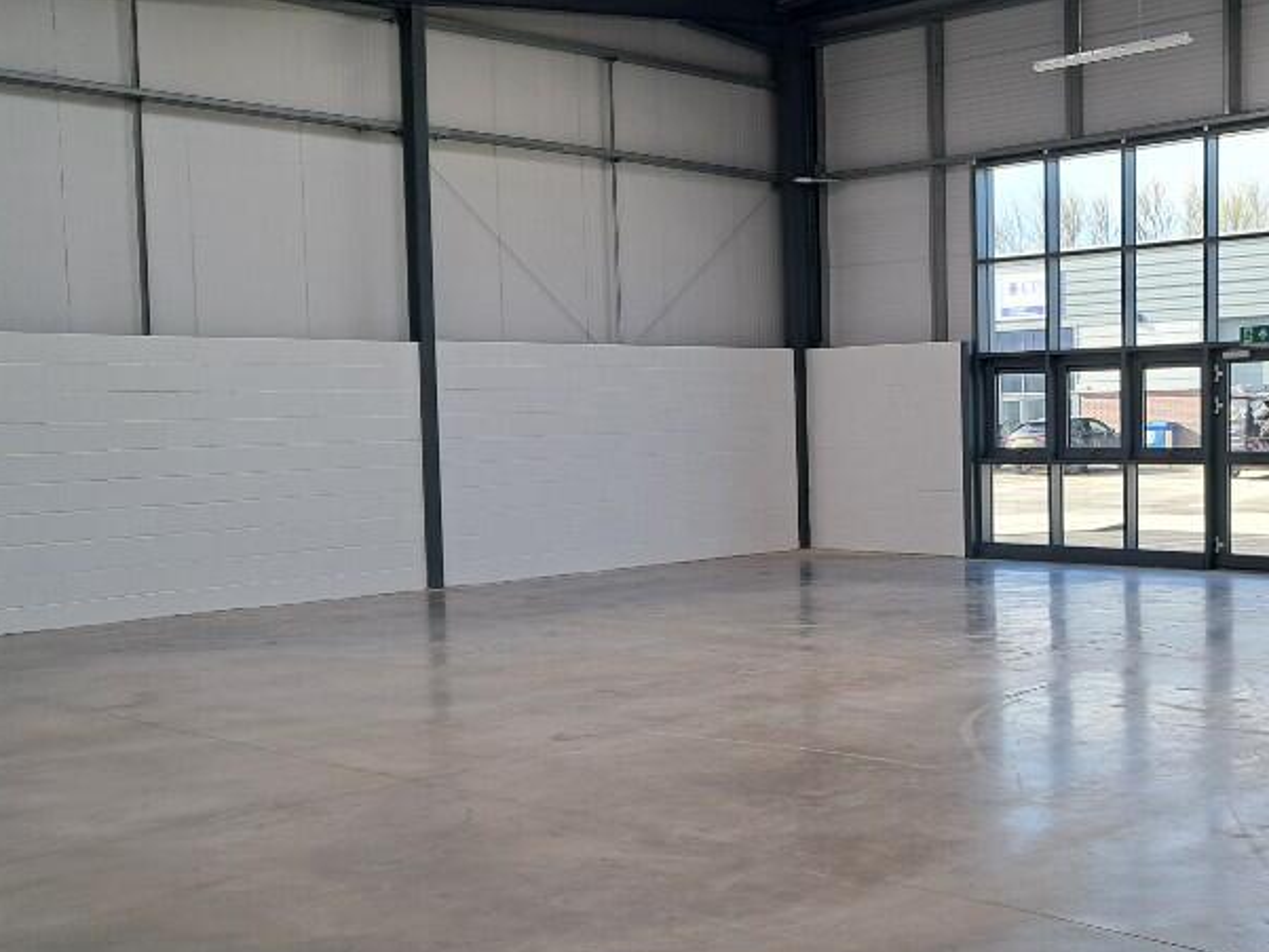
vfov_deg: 31.5
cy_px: 536
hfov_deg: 39.7
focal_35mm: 46
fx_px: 1687
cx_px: 1003
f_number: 1.8
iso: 50
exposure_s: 1/100
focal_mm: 4
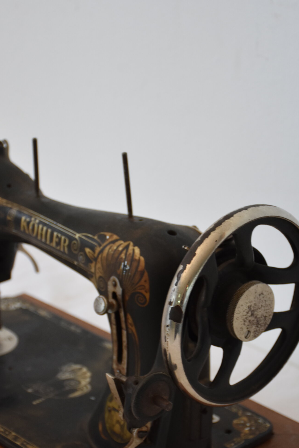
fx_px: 1233
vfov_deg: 20.5
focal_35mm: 99
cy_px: 294
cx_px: 162
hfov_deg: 13.8
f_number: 4.8
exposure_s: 1/60
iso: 900
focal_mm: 50
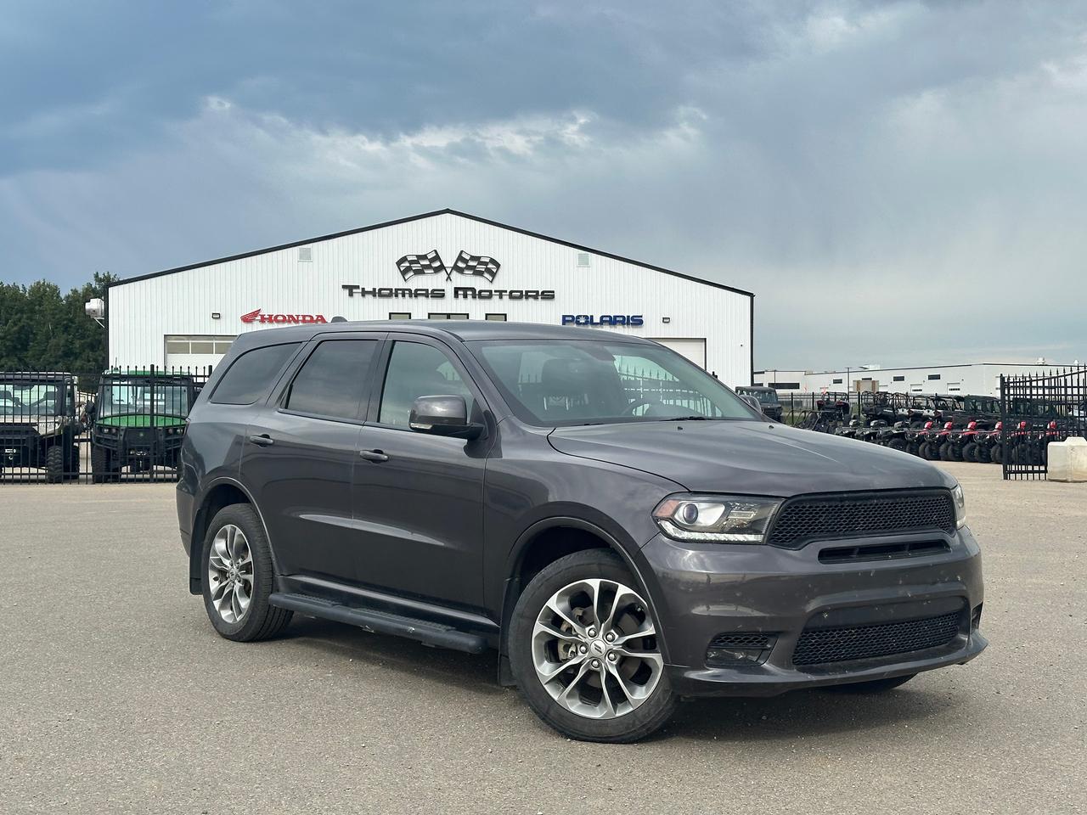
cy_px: 408
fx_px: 1507
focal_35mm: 48
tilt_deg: -1.2
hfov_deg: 39.7
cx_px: 544
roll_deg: +1.9
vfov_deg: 30.3
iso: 64
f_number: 1.78
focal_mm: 6.86
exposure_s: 1/1992
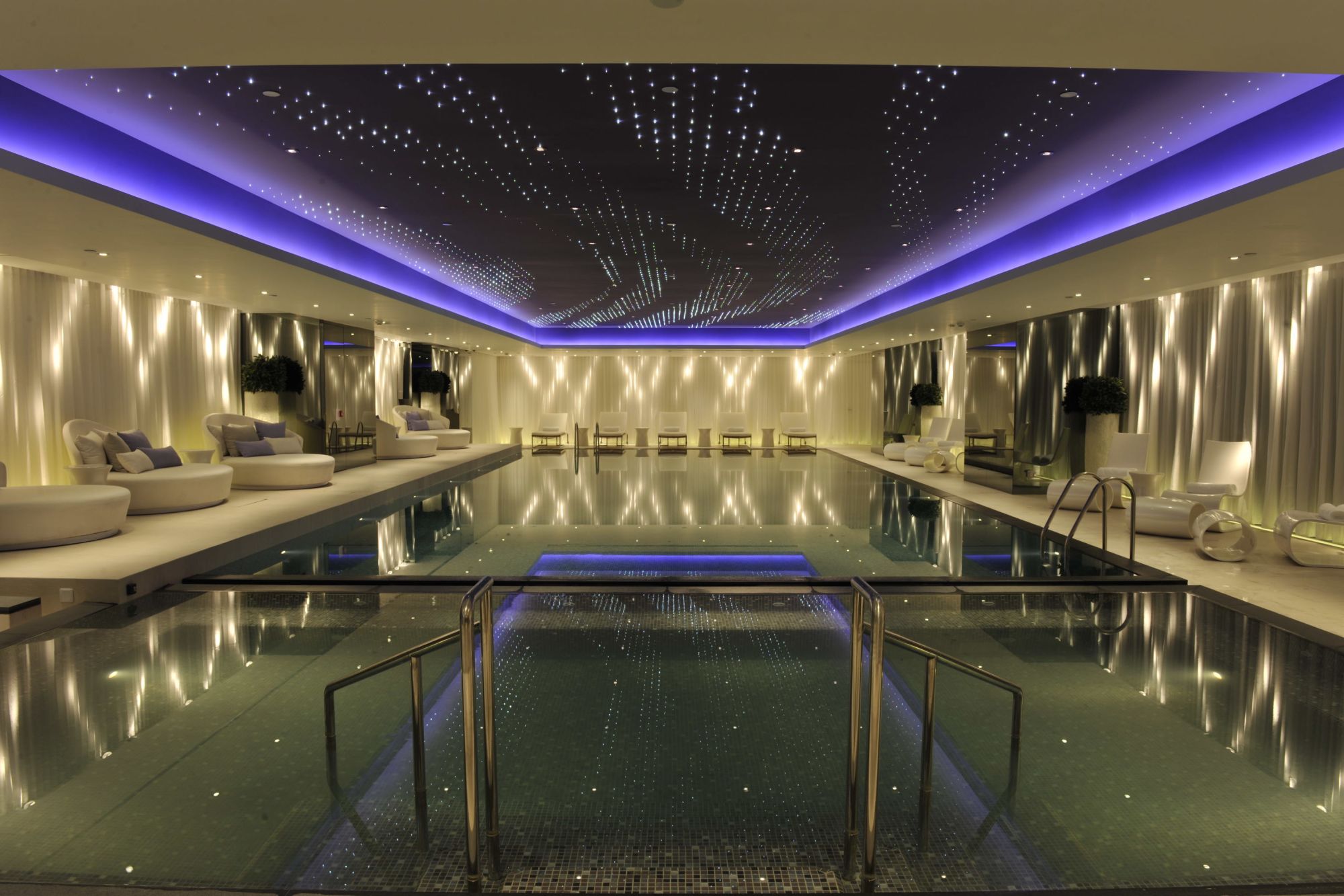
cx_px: 672
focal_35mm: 24
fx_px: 896
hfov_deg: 73.7
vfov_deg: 53.1
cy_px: 448
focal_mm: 24
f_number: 11
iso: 200
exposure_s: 1/1.3
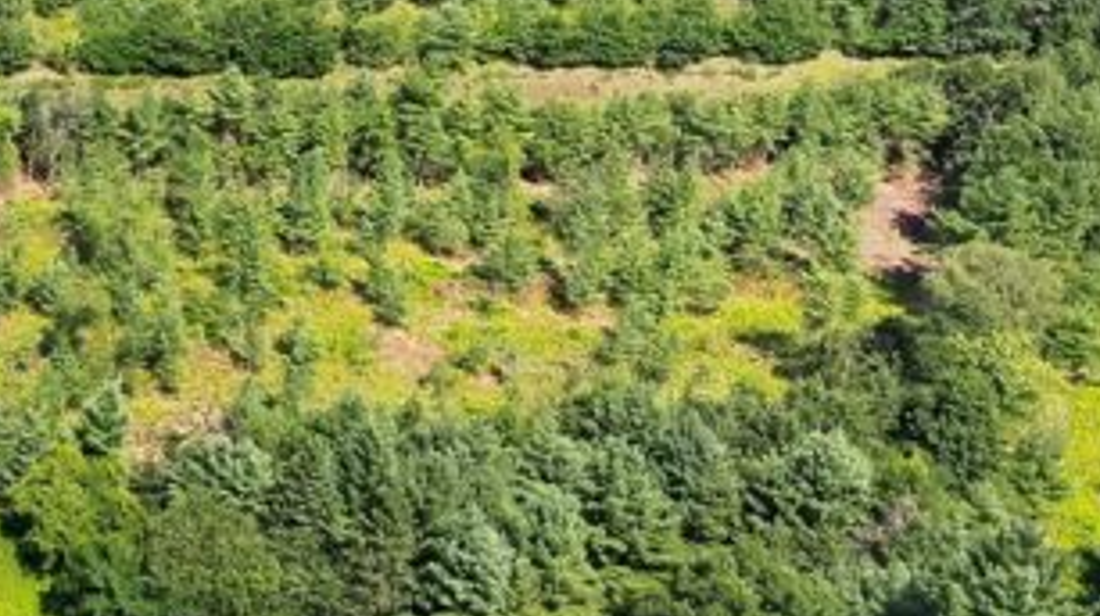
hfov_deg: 20.0
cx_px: -582
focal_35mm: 91
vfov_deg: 13.2
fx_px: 2652
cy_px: 201
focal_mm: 6.72
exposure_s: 1/3000
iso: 160
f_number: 1.7
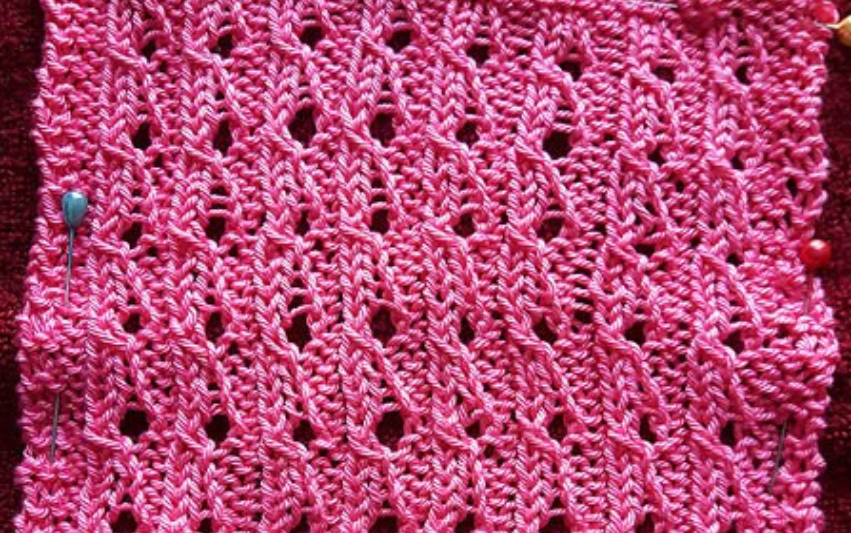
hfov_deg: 42.6
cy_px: 388
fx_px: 1091
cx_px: 407
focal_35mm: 47
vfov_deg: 27.2
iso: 200
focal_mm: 3.7
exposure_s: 1/33
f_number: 1.9
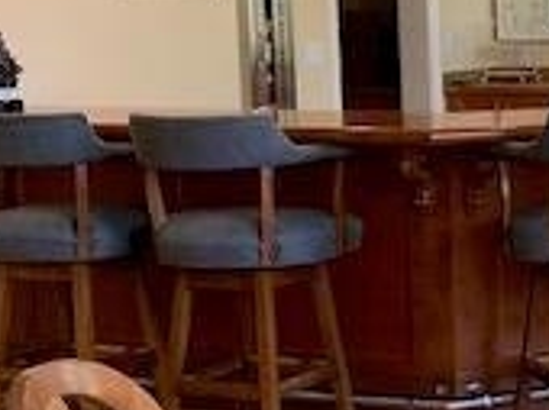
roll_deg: +0.8
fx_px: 1552
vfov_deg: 15.1
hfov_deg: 18.4
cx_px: 749
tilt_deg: -6.0
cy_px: 187
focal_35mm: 98
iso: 80
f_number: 1.8
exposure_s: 1/60
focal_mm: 4.25
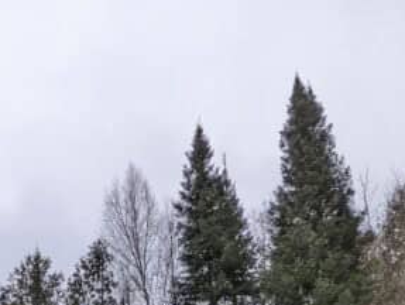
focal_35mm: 57
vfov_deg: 22.0
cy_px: 439
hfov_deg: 33.1
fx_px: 668
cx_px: 102
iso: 38
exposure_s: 1/245
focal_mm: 2.2
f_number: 2.2
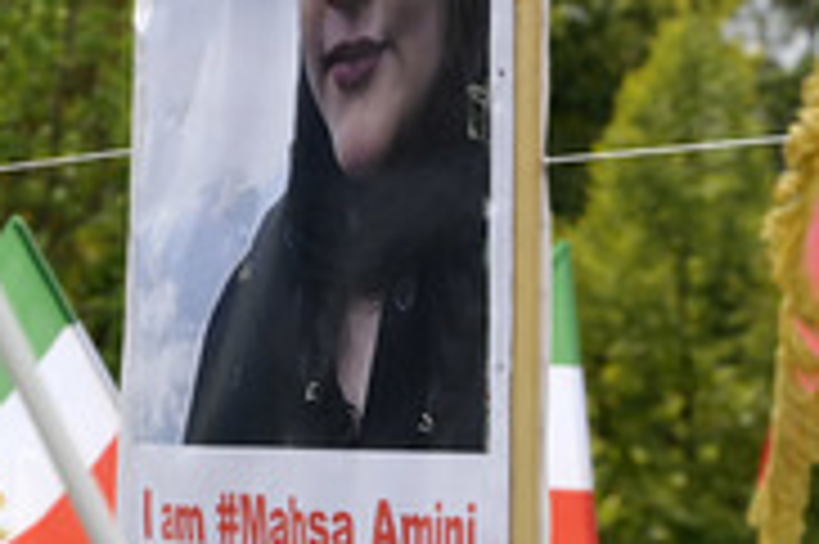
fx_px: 10137
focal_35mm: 446
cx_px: -56
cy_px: -85
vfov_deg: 3.1
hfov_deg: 4.6
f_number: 10
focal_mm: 180
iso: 800
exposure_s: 1/500
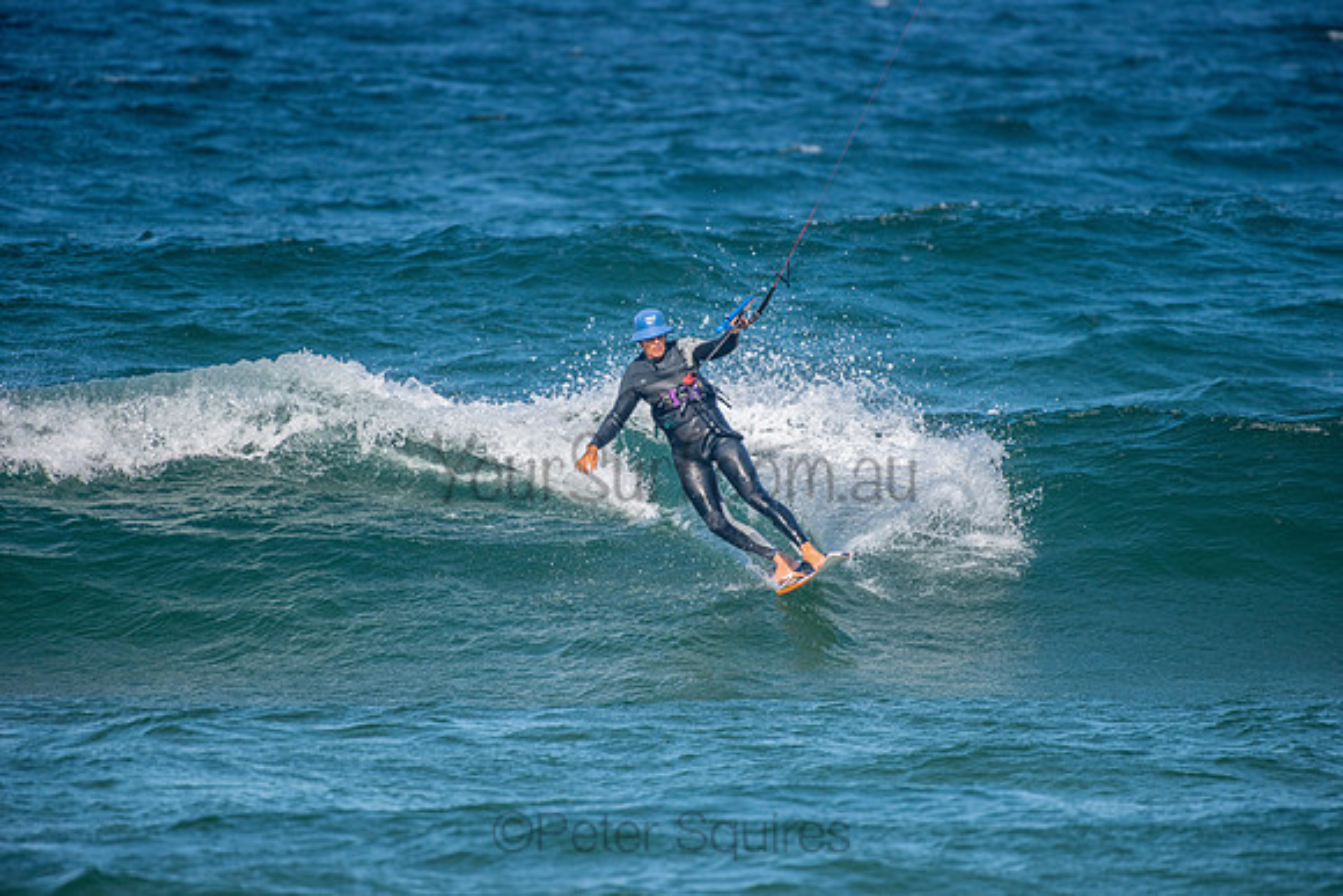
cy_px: 448
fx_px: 18656
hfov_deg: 4.1
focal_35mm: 500
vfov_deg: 2.8
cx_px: 672
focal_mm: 500
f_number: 5.6
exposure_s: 1/4000
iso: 560
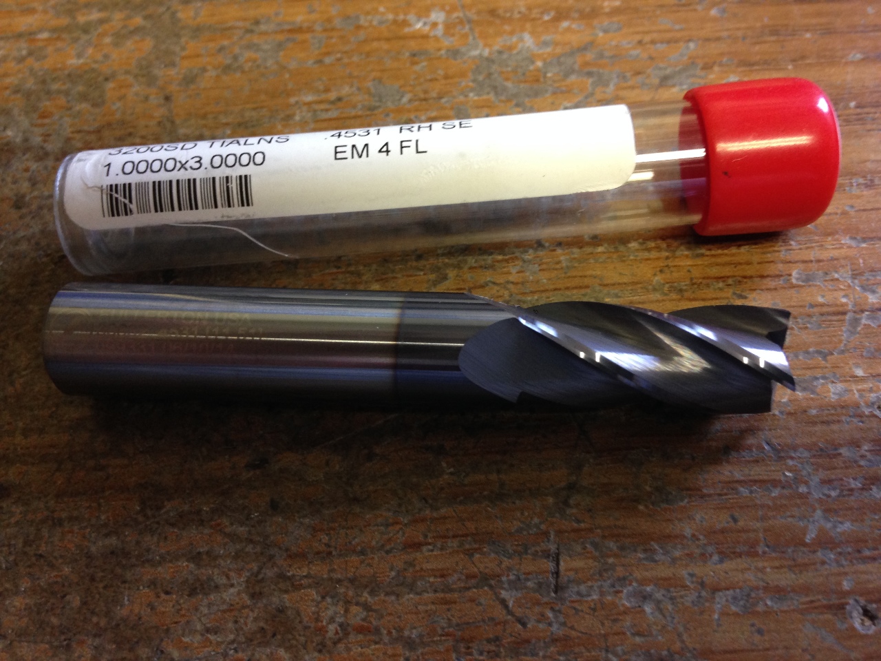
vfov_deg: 42.9
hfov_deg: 55.4
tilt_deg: -59.5
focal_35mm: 33
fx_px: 840
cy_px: 330
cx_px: 440
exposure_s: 1/20
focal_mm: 4.12
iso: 160
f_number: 2.4
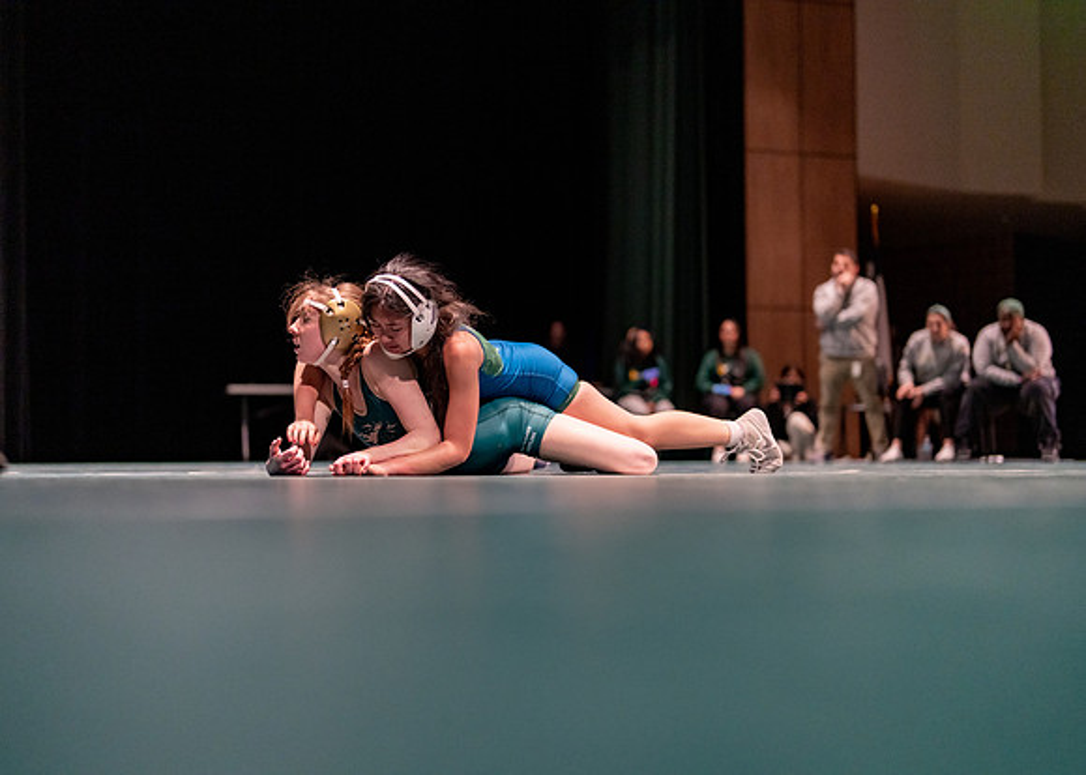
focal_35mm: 52
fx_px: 1616
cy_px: 388
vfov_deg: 27.0
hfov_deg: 37.2
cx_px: 543
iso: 1600
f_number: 1.2
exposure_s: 1/1000
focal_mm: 50
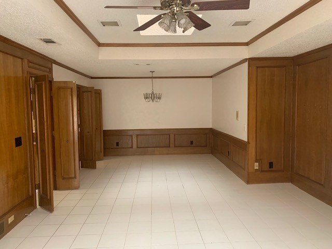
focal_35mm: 26
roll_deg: +1.1
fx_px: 249
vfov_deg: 53.1
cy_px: 124
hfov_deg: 67.3
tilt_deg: -1.0
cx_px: 166
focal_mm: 4.25
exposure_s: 1/60
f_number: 1.8
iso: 250
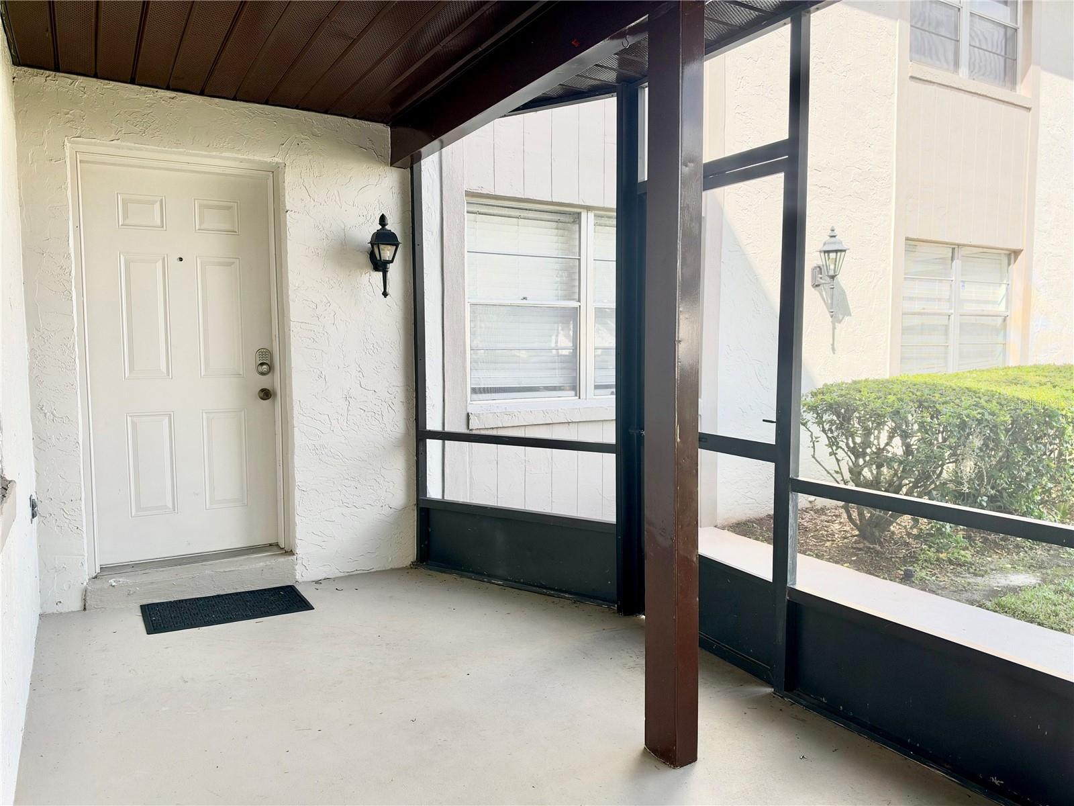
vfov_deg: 56.8
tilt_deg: -4.9
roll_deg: +0.0
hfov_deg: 71.6
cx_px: 537
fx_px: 745
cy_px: 403
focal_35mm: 24
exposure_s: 1/265
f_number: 1.8
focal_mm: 6.93
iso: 80
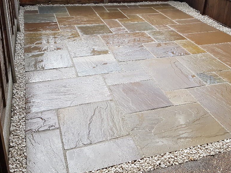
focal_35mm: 40
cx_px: 137
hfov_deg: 46.6
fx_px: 267
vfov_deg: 35.6
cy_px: 56
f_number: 1.7
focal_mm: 4.2
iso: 50
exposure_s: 1/1108
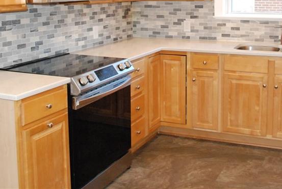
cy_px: 15
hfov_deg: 39.4
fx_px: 392
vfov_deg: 26.1
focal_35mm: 50
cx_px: 163
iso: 1600
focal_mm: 18
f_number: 5.6
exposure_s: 1/60
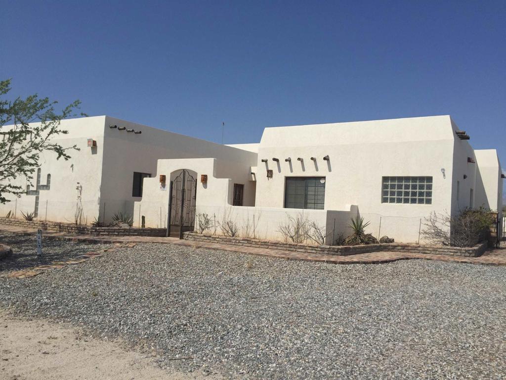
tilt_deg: +1.1
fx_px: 424
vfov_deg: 48.2
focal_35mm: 29
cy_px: 190
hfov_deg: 61.7
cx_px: 253
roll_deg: -3.2
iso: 32
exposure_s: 1/6623
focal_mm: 4.15
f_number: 2.2
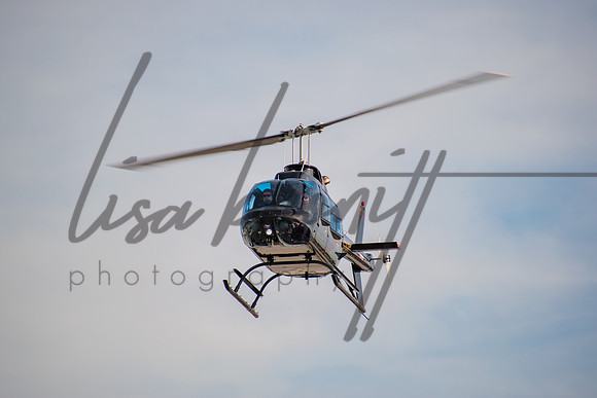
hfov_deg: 4.6
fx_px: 7464
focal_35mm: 450
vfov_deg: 3.1
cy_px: 199
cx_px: 298
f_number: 6.3
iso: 100
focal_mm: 300
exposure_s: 1/320
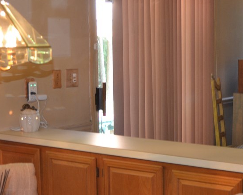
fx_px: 518
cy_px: 108
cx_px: 145
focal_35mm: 72
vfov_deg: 21.3
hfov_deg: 26.4
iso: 900
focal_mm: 26
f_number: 4
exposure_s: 1/60
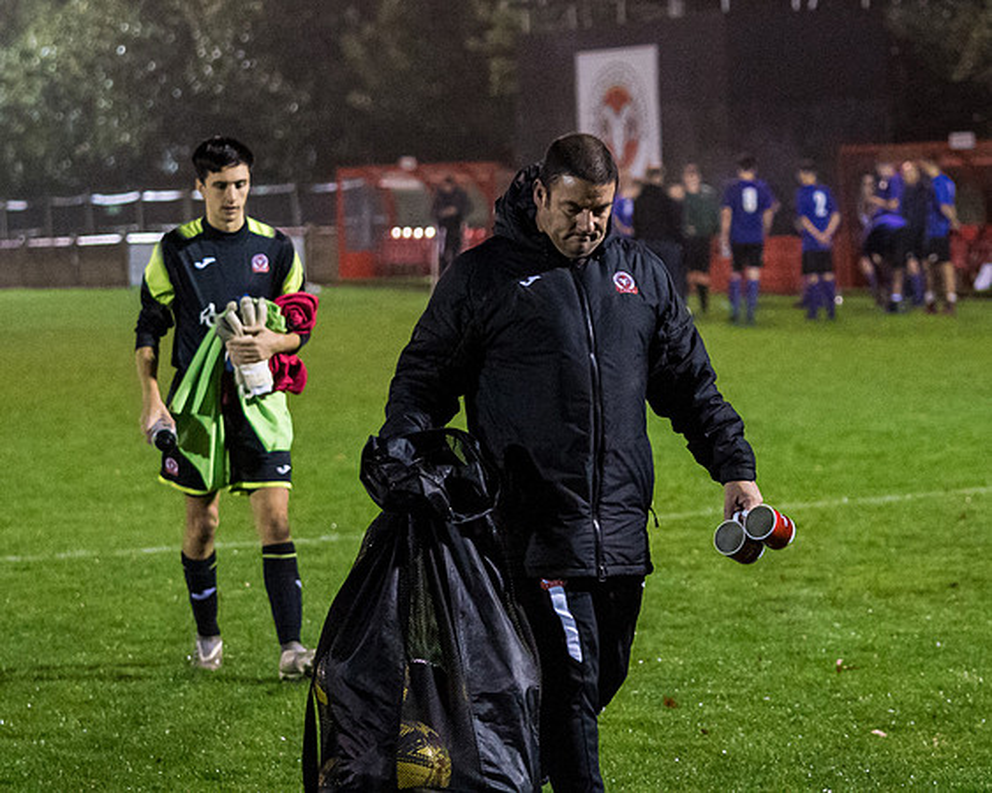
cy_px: 330
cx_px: 586
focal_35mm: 138
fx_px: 4051
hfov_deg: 14.0
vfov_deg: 11.2
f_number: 2.8
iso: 6400
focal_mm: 70
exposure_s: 1/1000
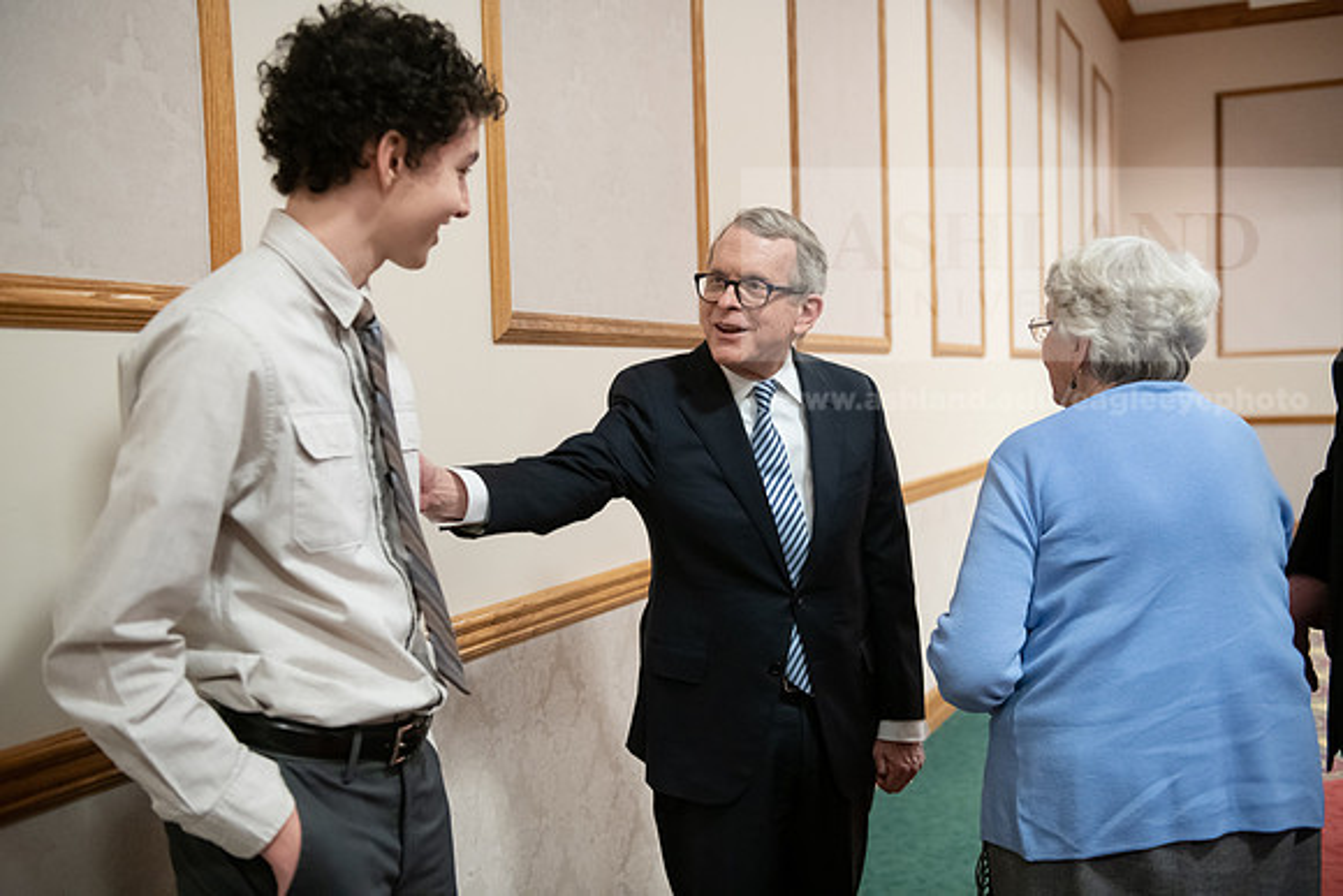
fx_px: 1418
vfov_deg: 35.1
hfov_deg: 50.7
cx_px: 672
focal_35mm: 38
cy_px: 448
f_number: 3.2
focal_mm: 38
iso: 2500
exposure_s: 1/200
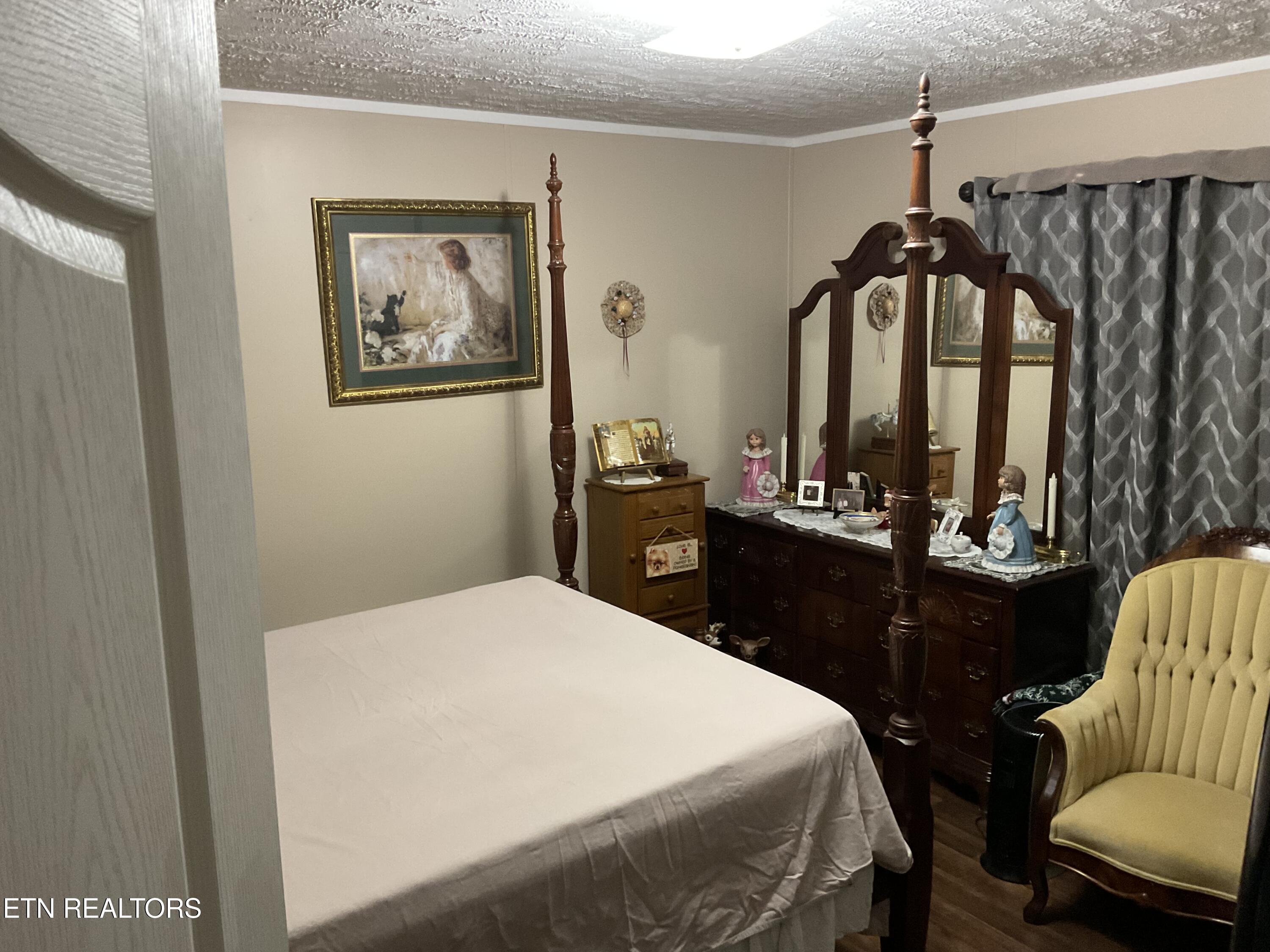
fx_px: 1064
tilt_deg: -10.1
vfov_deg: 48.2
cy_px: 476
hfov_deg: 61.7
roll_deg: +2.3
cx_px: 635
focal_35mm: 29
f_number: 1.8
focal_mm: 3
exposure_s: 1/33
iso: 320
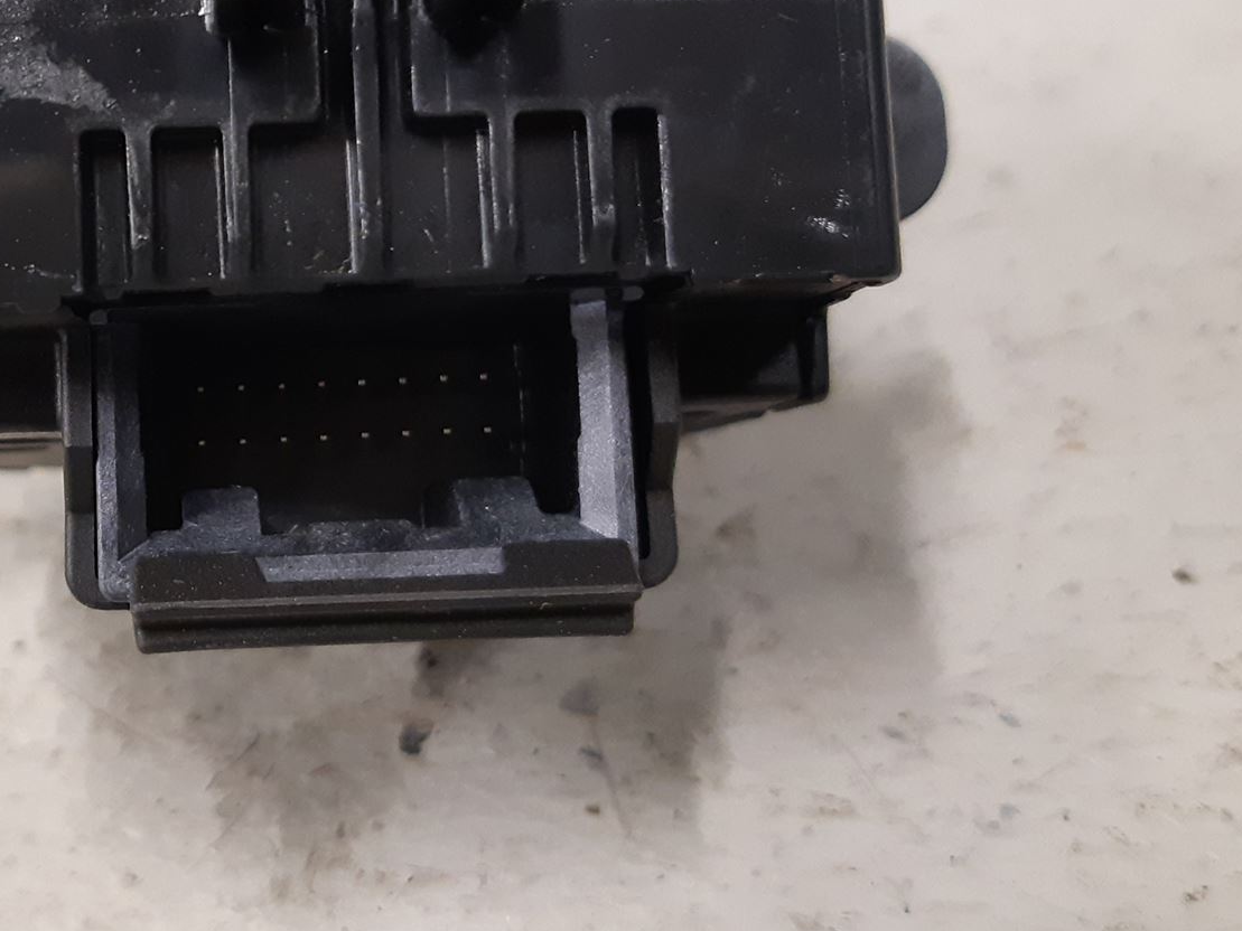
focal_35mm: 48
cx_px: 170
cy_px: 440
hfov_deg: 37.5
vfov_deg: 30.3
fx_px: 1722
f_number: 1.7
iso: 320
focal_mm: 3.93
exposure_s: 1/50
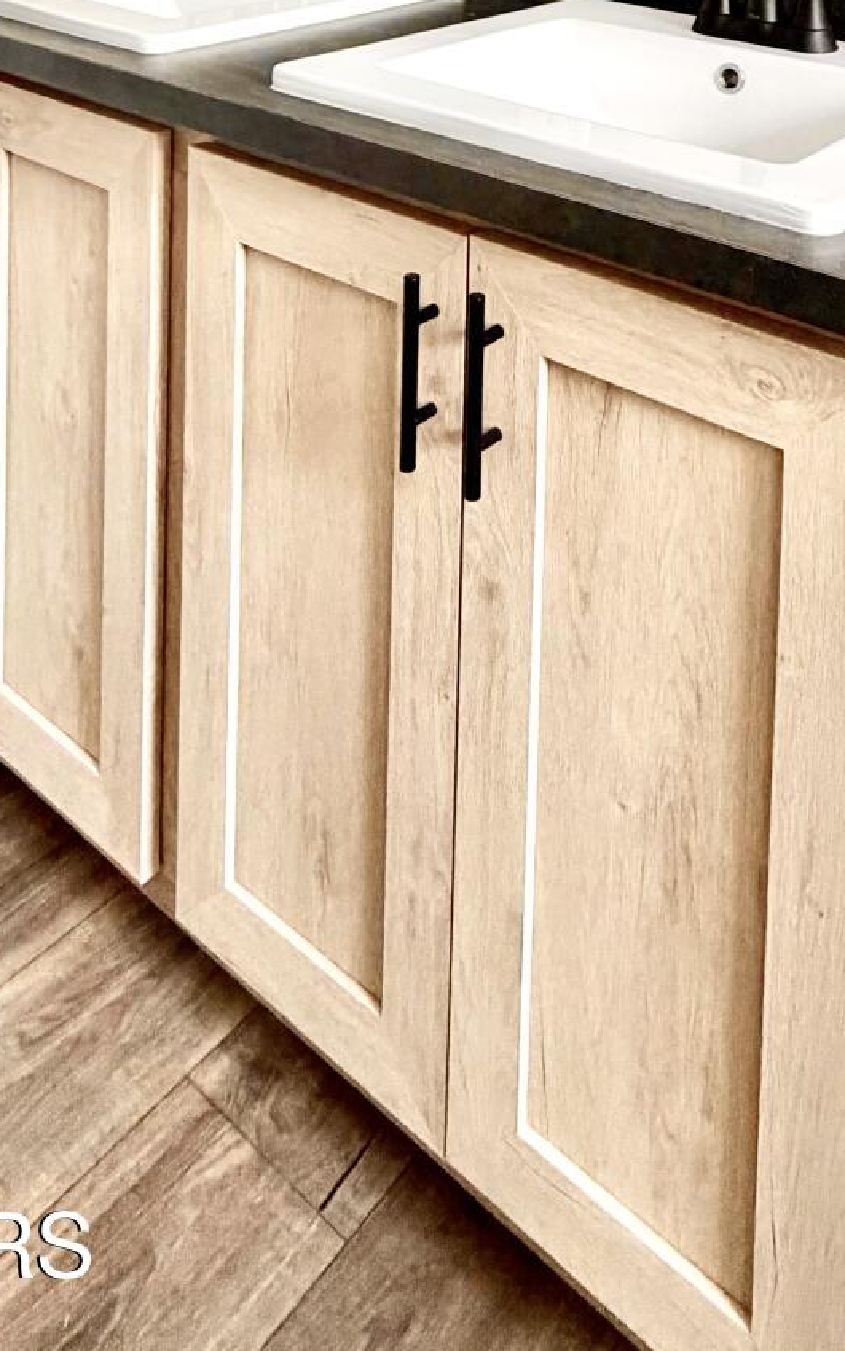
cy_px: -201
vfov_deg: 41.4
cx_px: 614
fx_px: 1290
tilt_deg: -1.8
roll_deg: -2.3
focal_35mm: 35
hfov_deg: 35.6
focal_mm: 2.22
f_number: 2.2
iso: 320
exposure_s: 1/117
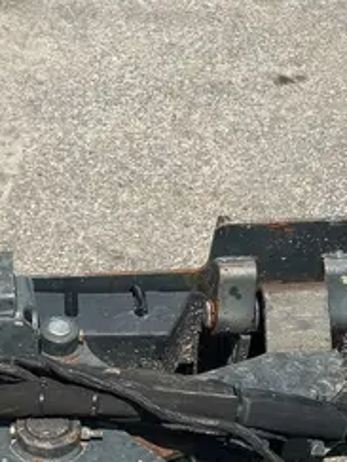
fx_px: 1043
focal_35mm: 78
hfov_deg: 18.6
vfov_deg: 24.4
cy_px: 402
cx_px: 40
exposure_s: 1/5319
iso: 50
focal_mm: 5.7
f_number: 1.5
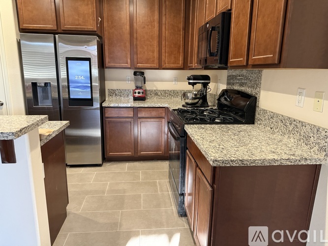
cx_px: 164
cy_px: 123
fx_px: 227
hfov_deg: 71.6
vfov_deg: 56.8
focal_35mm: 24
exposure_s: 1/60
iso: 500
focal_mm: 6.76
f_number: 1.78
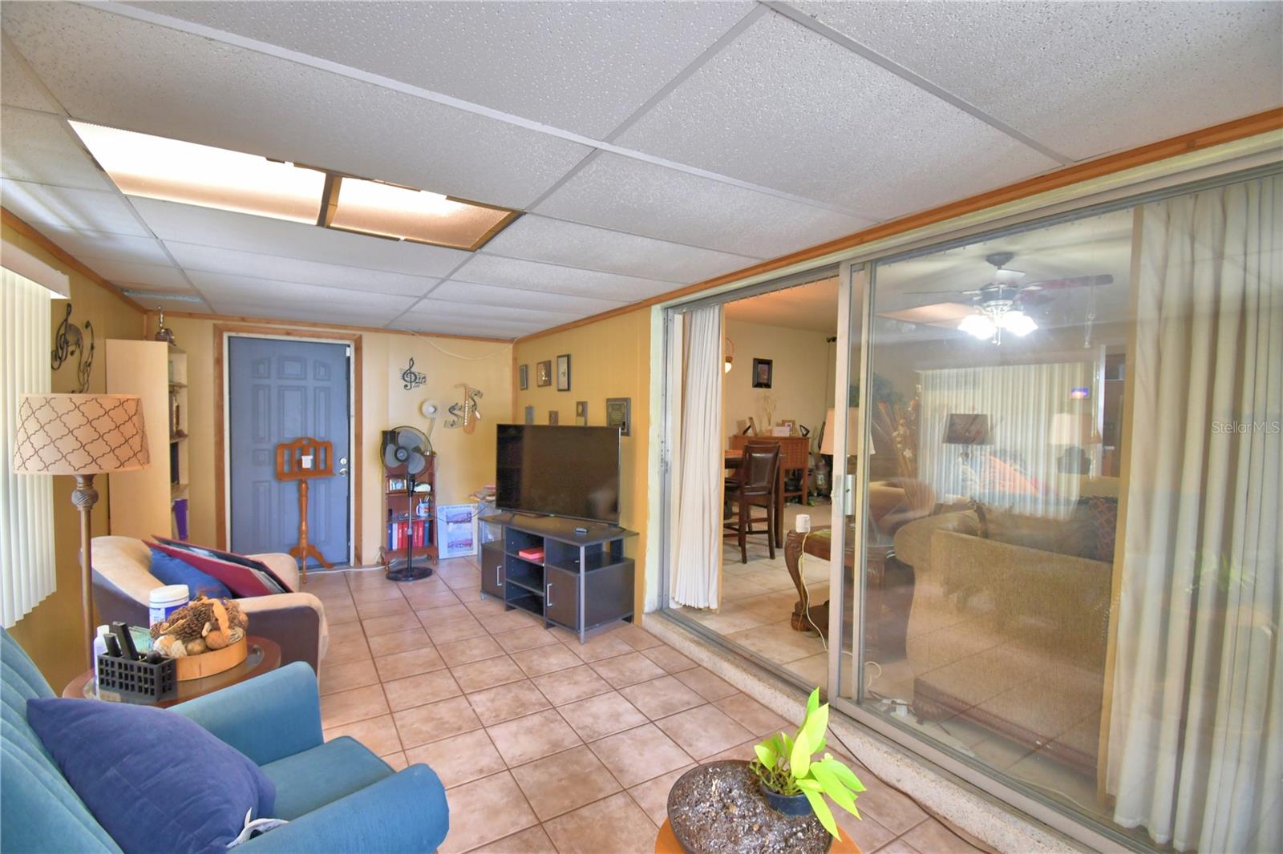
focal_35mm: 15
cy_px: 427
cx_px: 642
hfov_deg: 100.4
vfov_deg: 77.3
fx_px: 534
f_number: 4.5
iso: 400
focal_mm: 10
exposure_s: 1/40
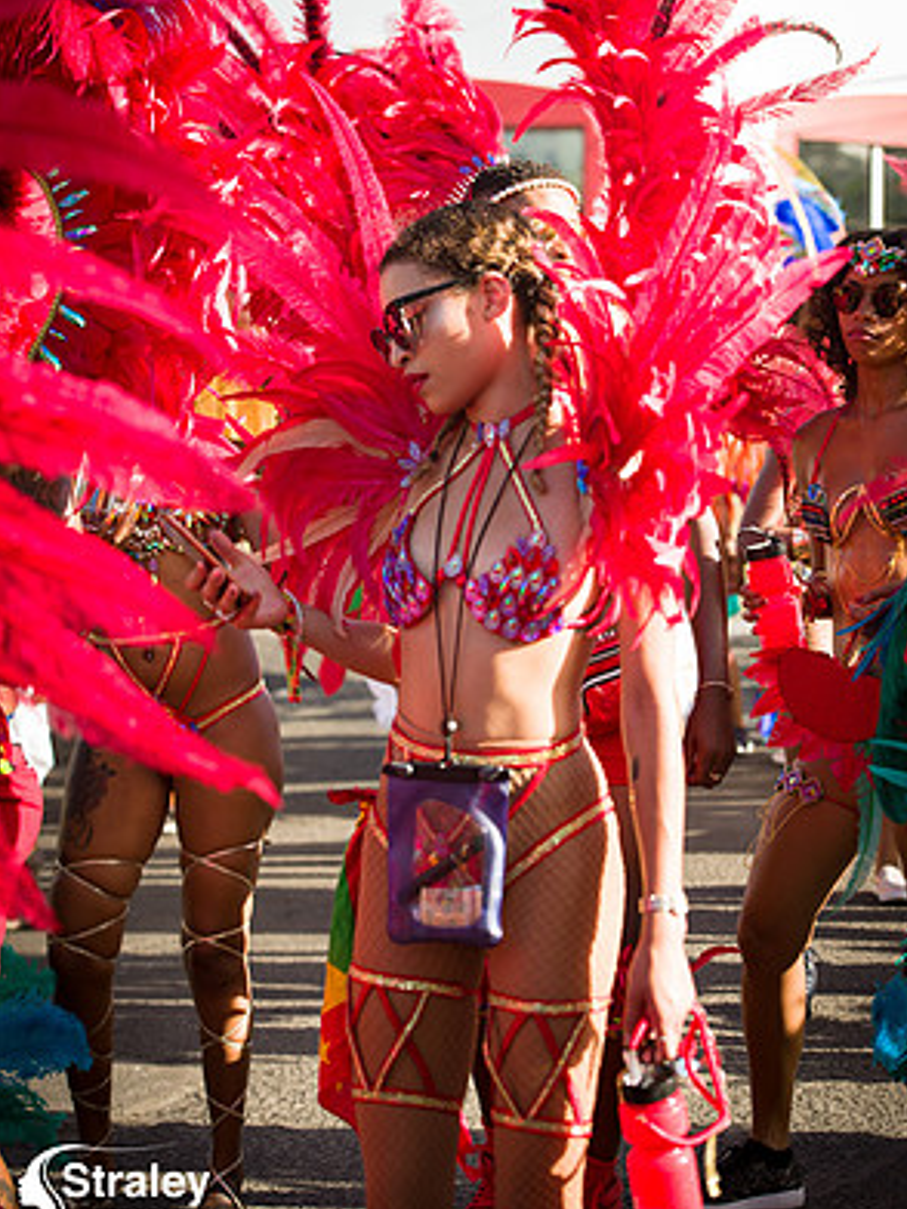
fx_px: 3004
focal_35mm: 86
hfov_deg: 17.2
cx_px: 458
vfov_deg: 22.8
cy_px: 558
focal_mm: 78
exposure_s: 1/200
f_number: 5
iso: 100
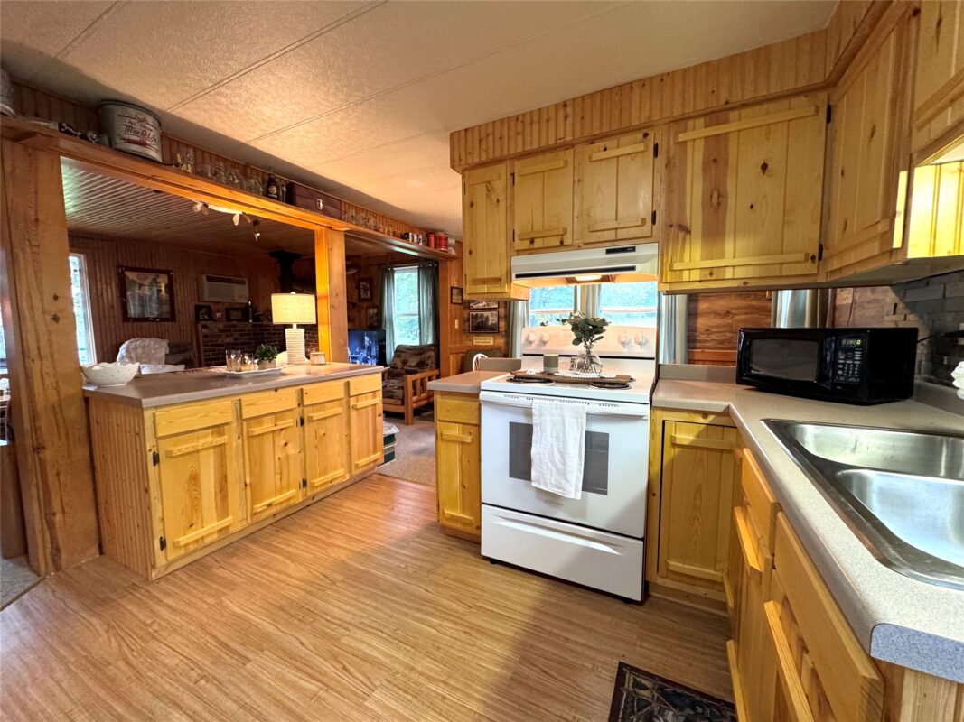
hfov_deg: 102.1
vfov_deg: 85.7
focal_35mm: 14
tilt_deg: -5.9
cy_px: 361
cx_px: 482
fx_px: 390
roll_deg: +0.1
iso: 500
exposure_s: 1/60
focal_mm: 2.22
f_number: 2.2
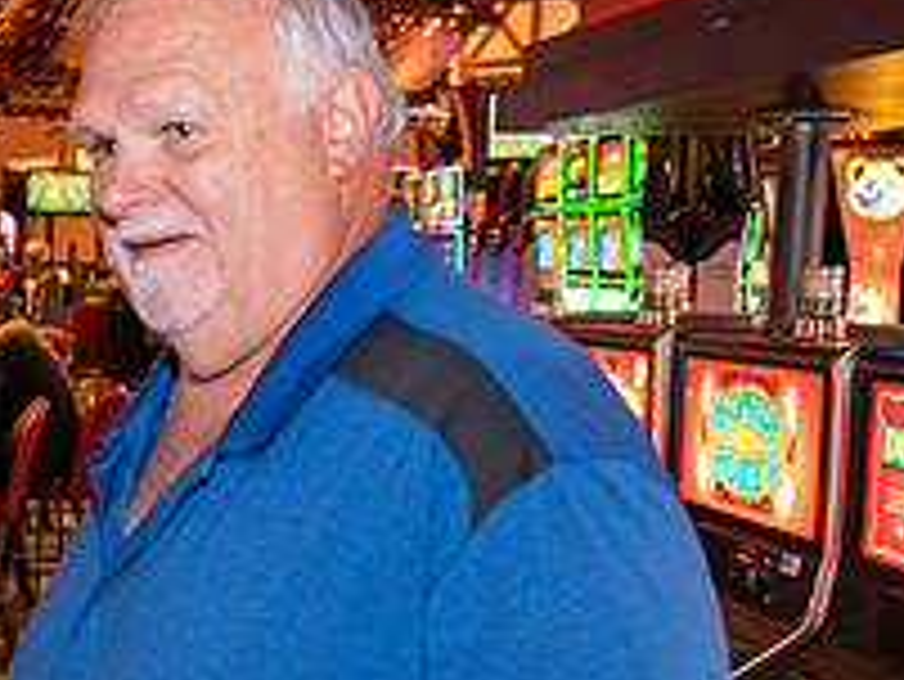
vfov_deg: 16.2
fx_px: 2352
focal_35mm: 90
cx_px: -121
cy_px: 653
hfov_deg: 20.6
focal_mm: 32.5
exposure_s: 1/60
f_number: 4.8
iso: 6400
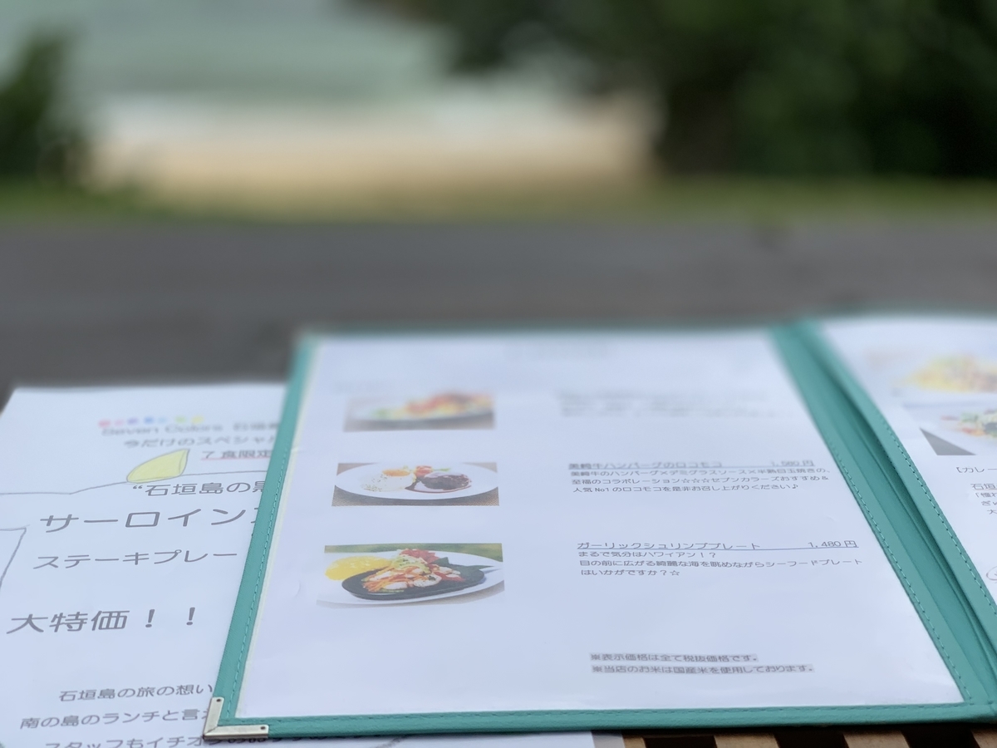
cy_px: 374
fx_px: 1498
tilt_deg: -21.4
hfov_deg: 36.8
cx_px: 498
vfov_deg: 28.0
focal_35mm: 52
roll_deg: -0.4
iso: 16
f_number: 2.4
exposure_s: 1/1043
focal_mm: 6
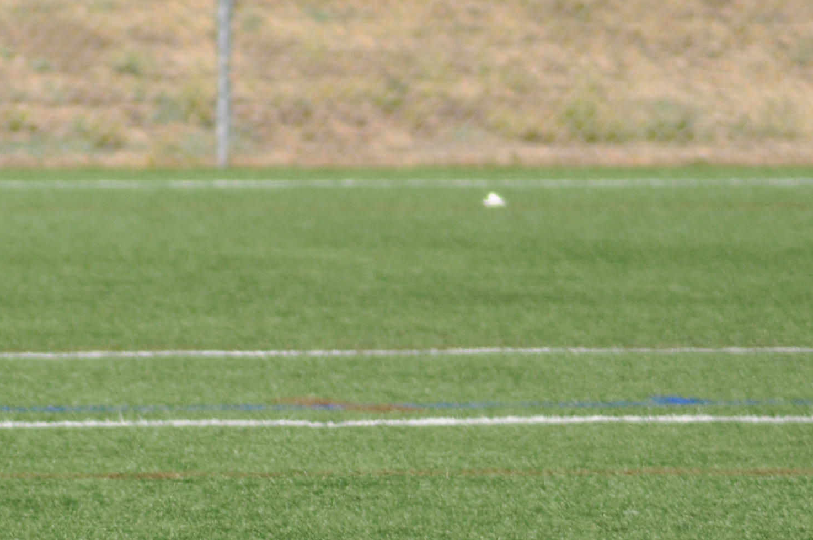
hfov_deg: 2.1
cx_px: -219
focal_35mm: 960
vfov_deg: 1.4
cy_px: 375
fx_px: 21653
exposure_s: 1/2500
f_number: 5
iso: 500
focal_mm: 220
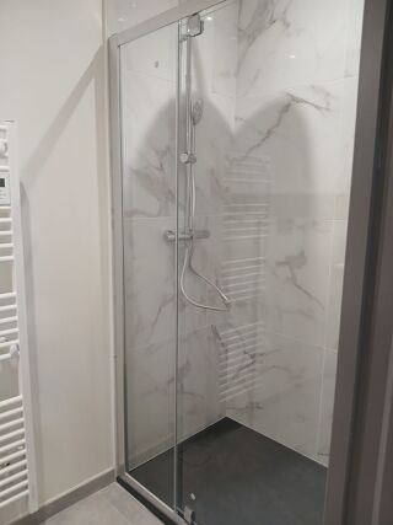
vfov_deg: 67.3
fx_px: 394
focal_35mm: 26
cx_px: 196
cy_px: 262
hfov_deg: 53.0
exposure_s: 1/50
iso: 200
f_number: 1.8
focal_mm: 3.98
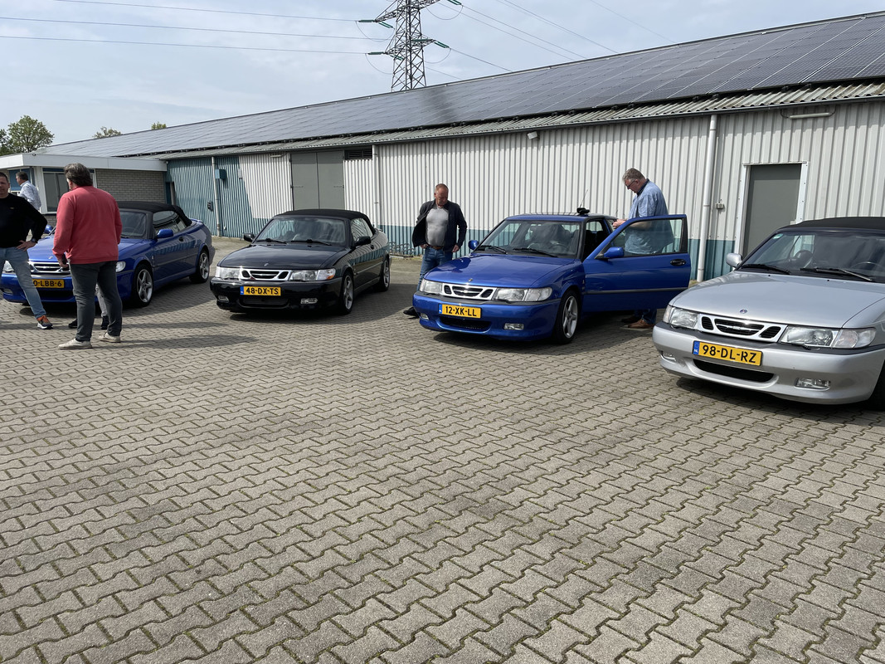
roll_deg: -0.2
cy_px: 332
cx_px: 442
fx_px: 665
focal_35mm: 26
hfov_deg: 67.3
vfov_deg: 53.1
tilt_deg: -11.1
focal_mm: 4.2
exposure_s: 1/4651
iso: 32
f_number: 1.6
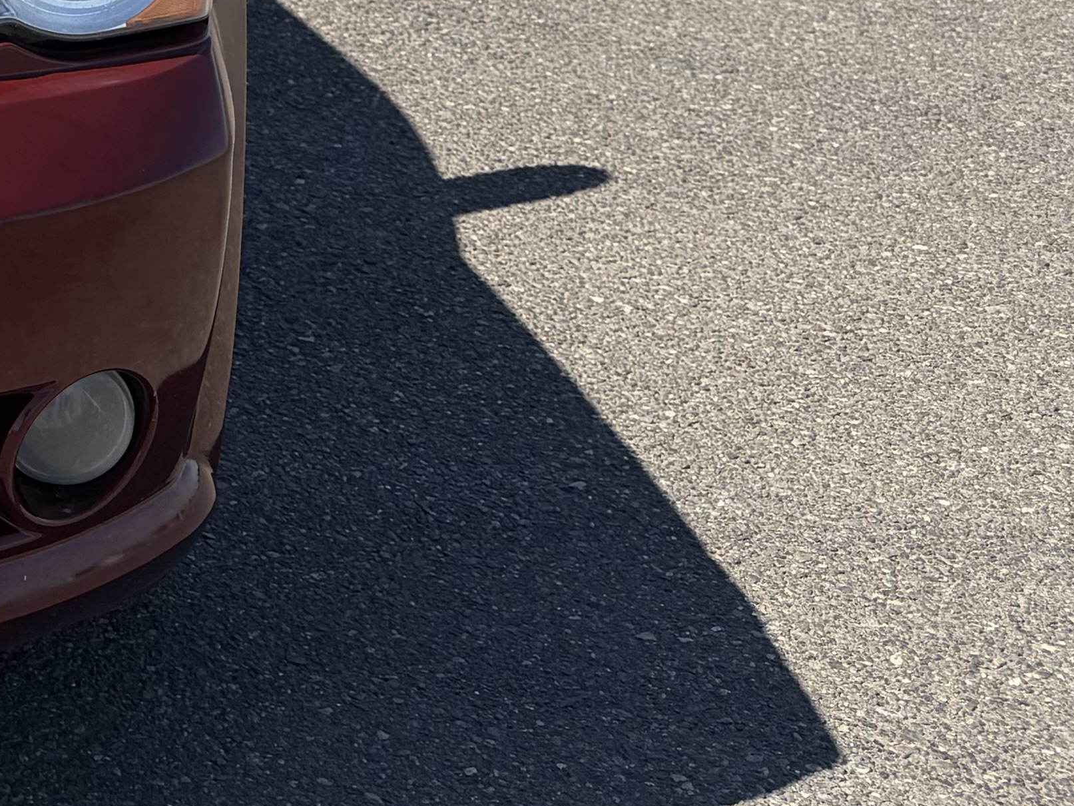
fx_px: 2637
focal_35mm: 85
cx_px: -692
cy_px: -327
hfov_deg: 19.1
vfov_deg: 16.2
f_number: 1.78
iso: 80
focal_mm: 6.76
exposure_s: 1/3759
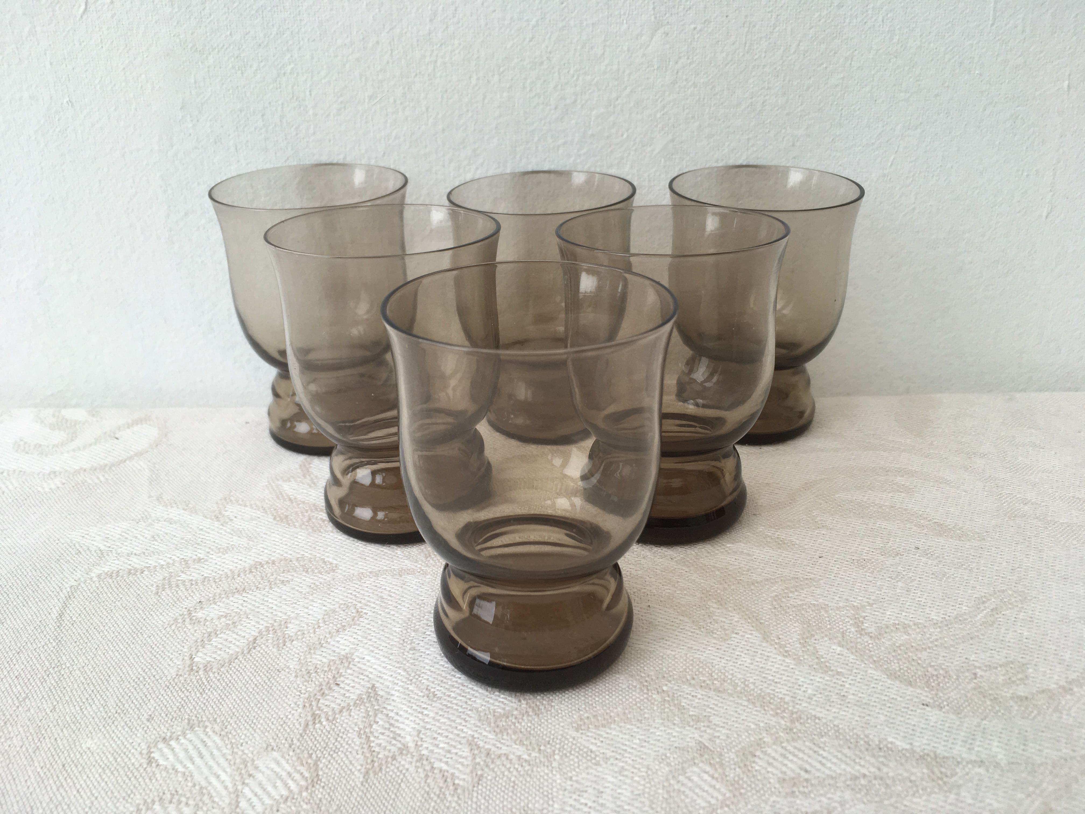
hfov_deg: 61.7
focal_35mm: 29
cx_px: 542
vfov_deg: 48.2
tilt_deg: -26.3
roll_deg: +0.4
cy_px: 407
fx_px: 909
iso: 32
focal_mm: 4.15
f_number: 2.2
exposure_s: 1/100
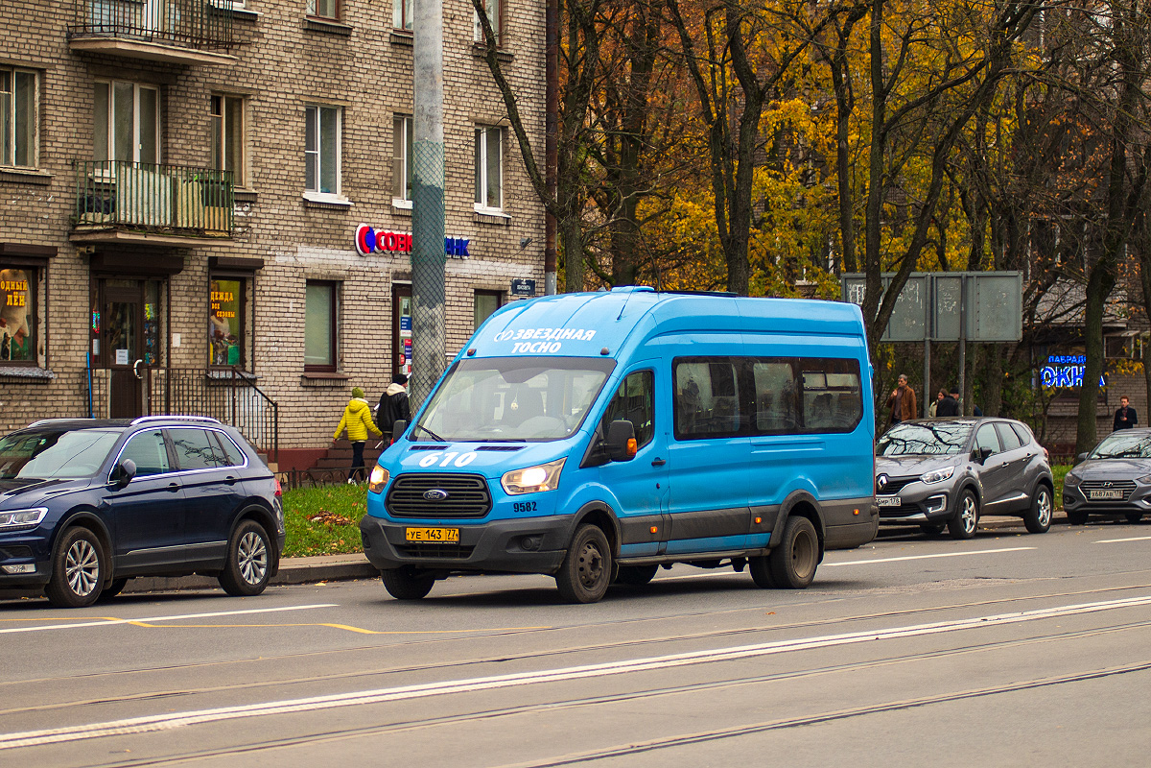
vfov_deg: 17.1
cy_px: 384
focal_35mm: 80
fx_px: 2558
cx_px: 576
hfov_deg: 25.4
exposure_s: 1/320
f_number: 2.8
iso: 200
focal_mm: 80
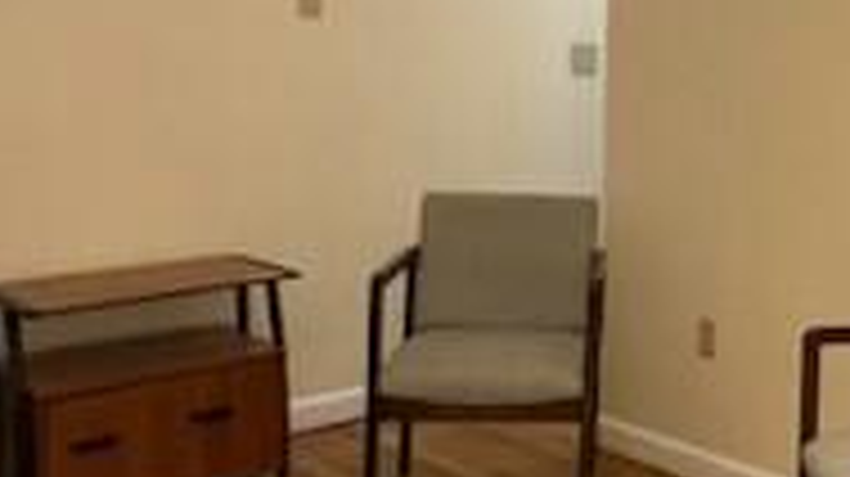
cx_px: 859
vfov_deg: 24.9
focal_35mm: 48
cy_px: 238
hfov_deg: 38.0
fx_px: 1081
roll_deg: -0.4
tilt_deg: -9.3
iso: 200
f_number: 1.8
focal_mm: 1.57
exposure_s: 1/120
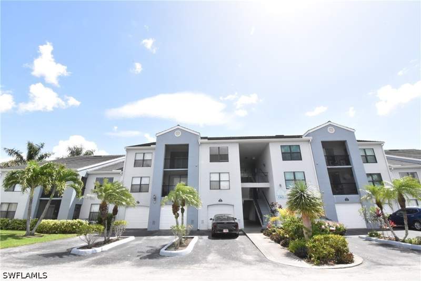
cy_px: 140
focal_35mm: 15
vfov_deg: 77.4
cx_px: 210
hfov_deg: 100.4
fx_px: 175
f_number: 22
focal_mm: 10
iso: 1600
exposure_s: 1/200
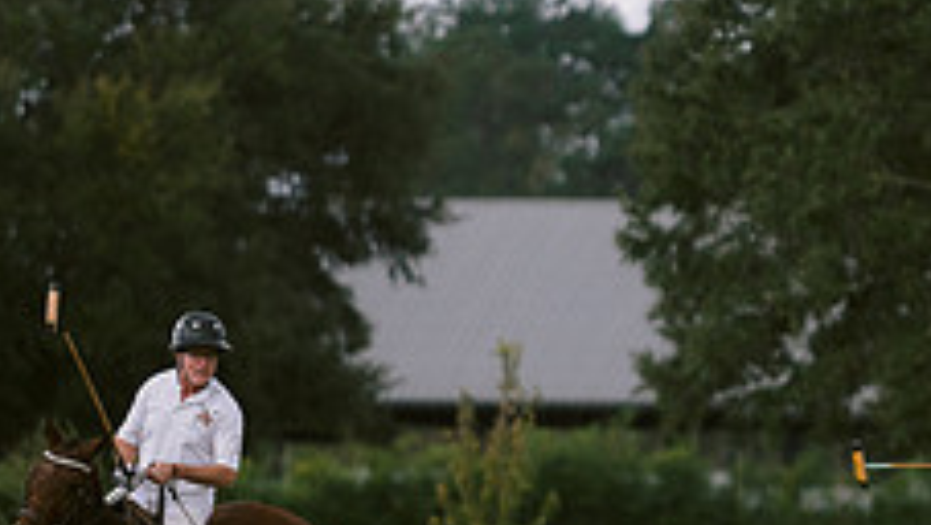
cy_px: 489
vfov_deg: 2.6
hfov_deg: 4.6
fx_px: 11609
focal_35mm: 470
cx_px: 1006
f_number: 2.8
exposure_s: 1/4000
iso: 200
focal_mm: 150
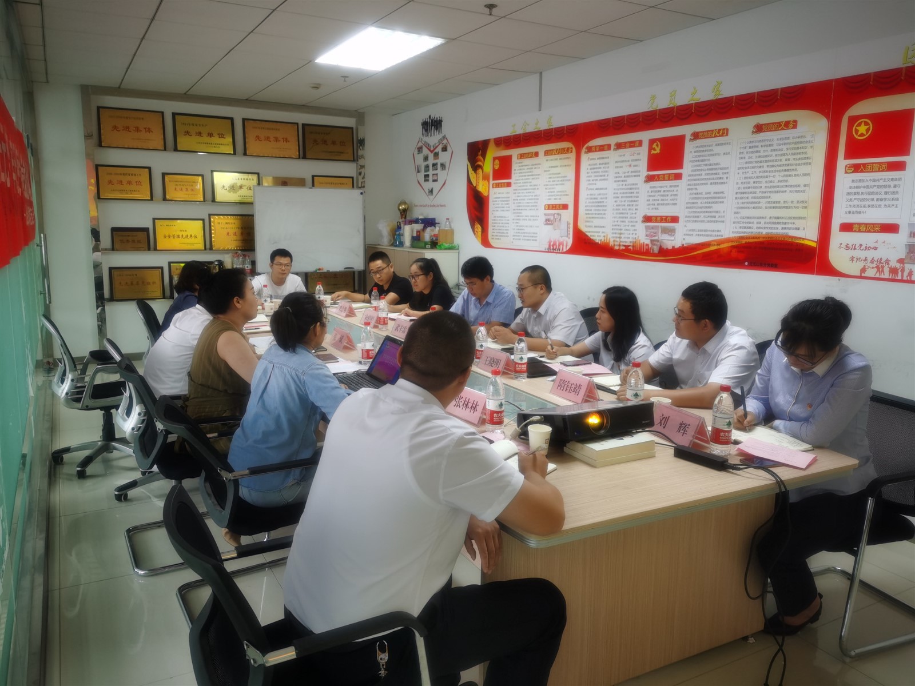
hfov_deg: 65.3
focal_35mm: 27
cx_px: 458
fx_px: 714
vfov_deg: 51.4
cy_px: 343
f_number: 1.6
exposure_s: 1/50
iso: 100
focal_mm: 5.56
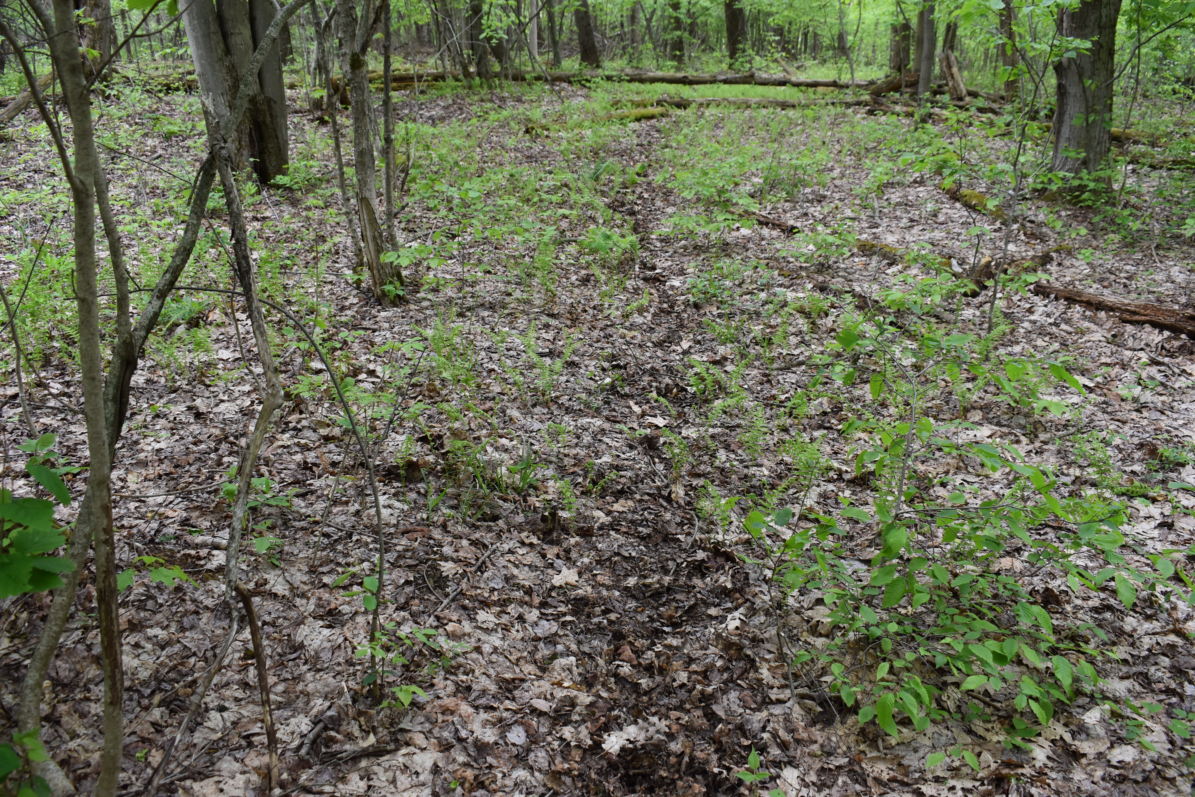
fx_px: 1096
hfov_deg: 57.2
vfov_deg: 40.0
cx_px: 598
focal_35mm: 33
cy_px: 398
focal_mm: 22
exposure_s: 1/125
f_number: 5.6
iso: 400
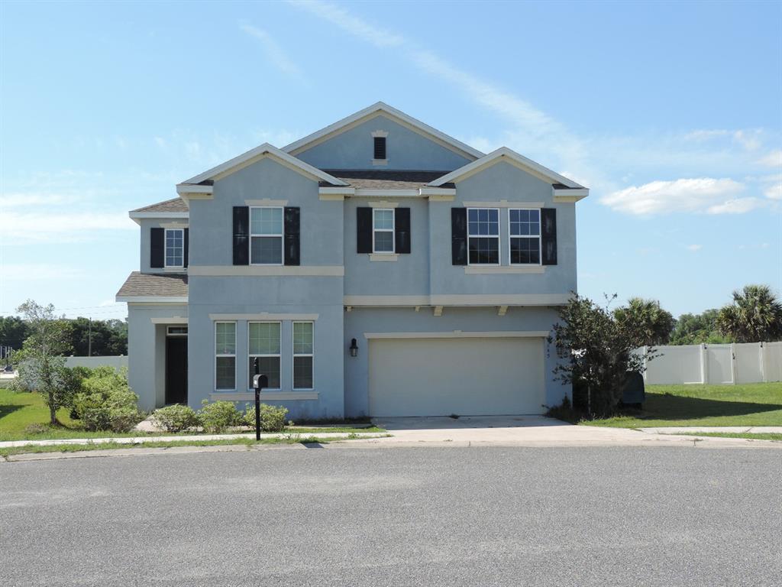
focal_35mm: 43
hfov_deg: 43.9
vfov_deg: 33.6
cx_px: 391
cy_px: 294
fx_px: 971
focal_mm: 7.6
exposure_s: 1/640
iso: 80
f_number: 3.4
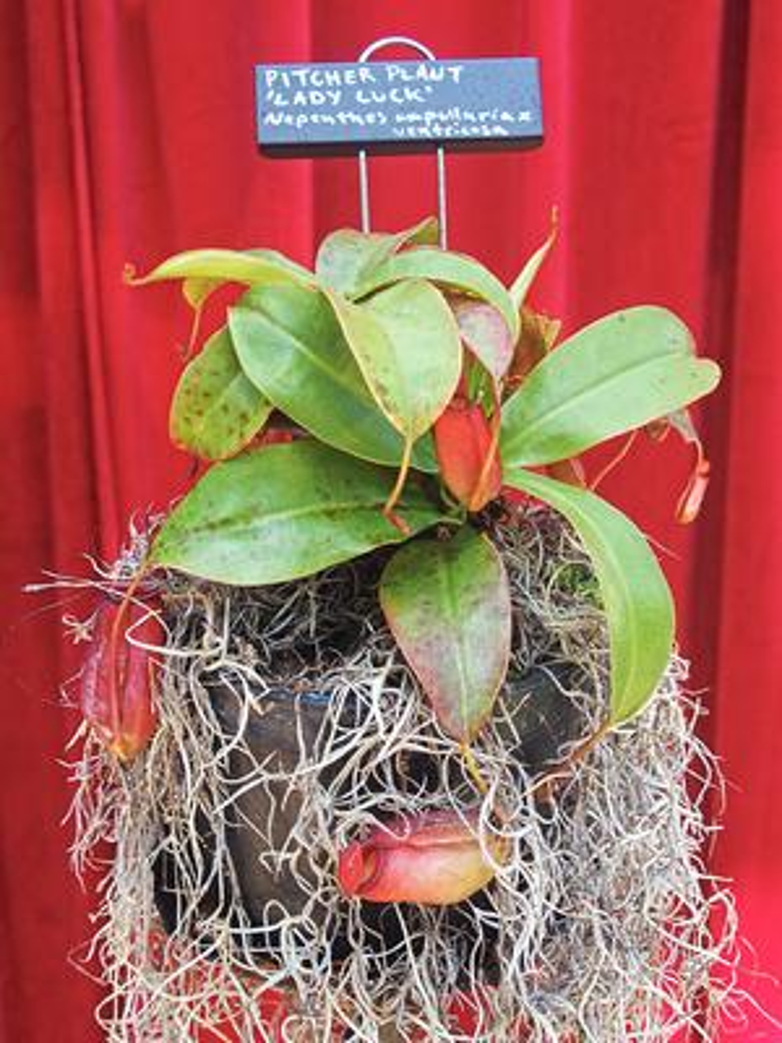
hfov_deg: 29.1
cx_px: 391
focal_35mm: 50
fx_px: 1506
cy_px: 522
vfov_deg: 38.2
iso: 100
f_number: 2.8
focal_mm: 10.8
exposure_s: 1/100
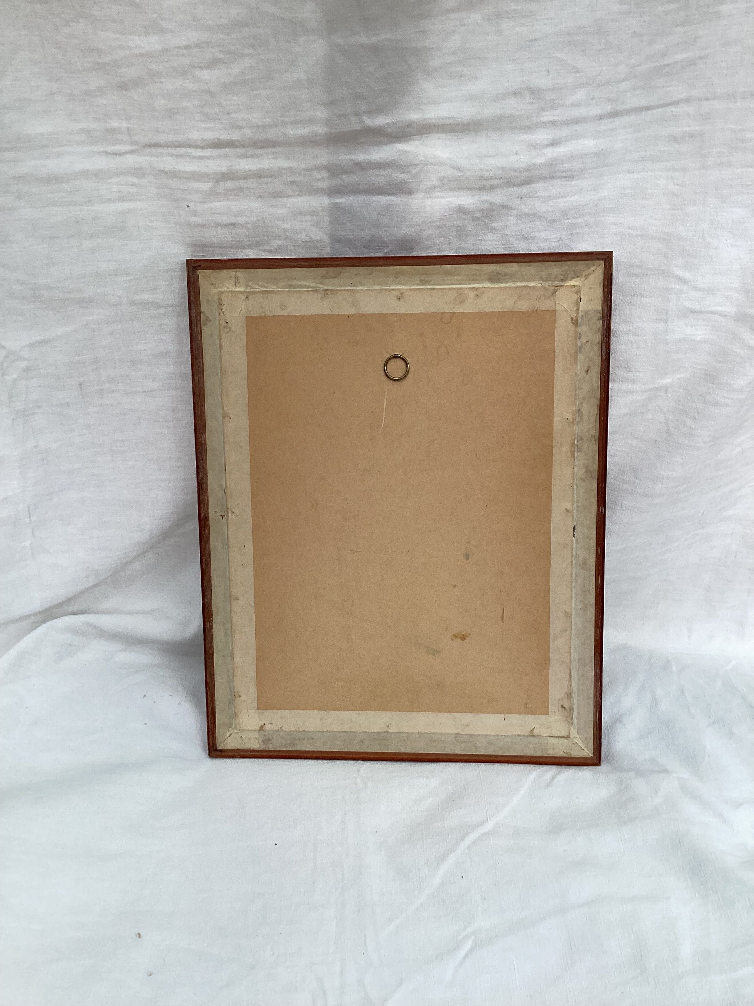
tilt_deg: -32.0
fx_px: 900
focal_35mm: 31
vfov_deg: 58.4
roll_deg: +3.5
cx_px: 377
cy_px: 503
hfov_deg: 45.4
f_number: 2.4
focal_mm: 3.3
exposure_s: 1/120
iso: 40
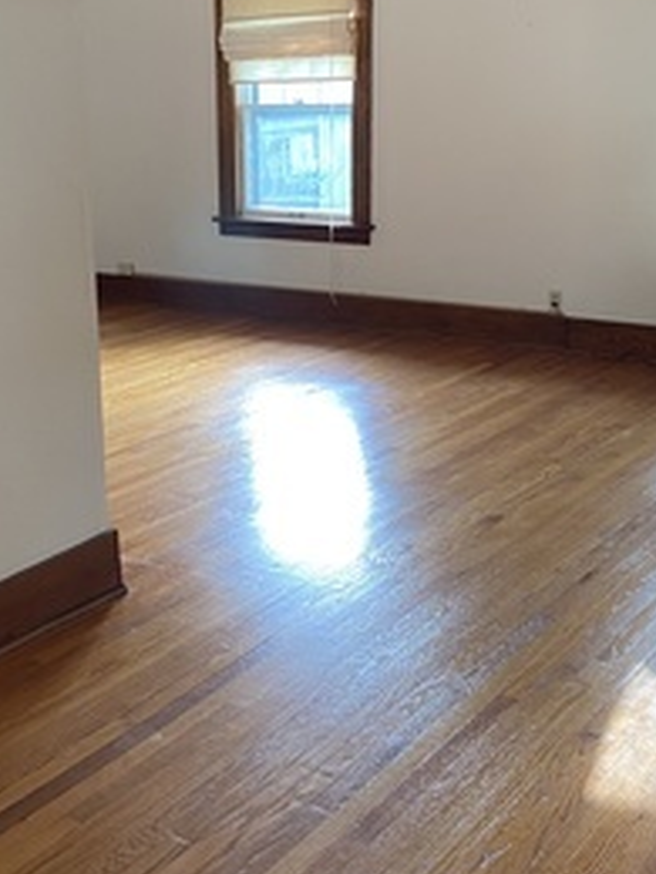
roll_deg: +0.9
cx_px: 278
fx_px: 1263
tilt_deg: -11.9
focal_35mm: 50
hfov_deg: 29.1
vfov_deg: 38.1
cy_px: 356
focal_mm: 4.25
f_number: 1.8
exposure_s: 1/60
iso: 125
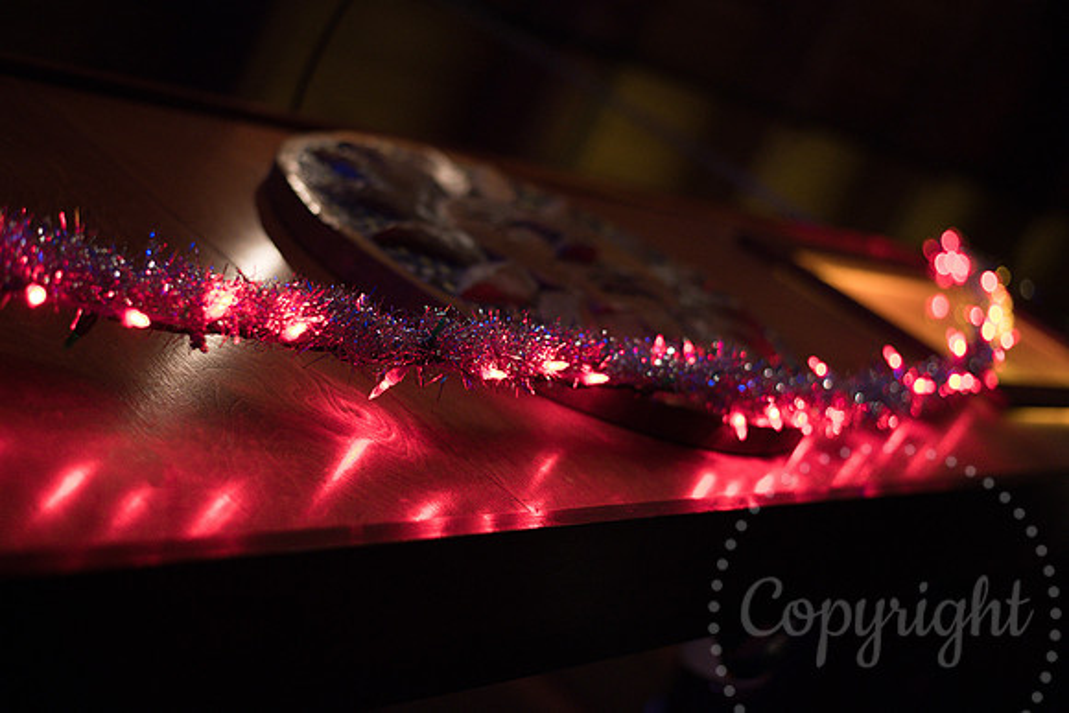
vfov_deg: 27.0
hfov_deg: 39.6
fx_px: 1485
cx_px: 534
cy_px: 356
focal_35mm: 50
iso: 3200
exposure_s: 1/160
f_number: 2.2
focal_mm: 50
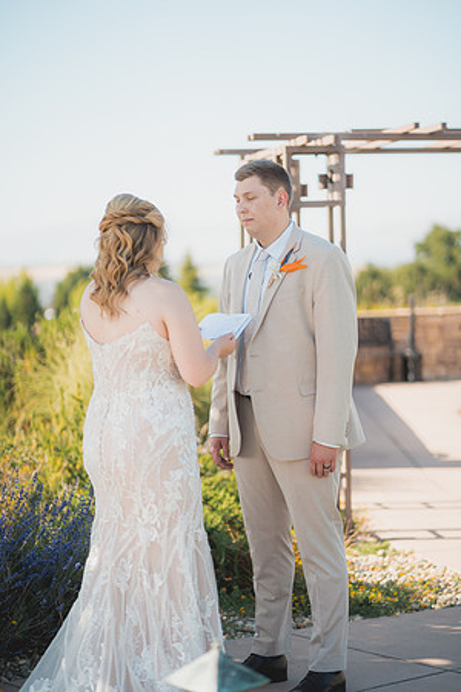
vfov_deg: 23.9
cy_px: 346
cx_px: 230
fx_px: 1633
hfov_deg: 16.1
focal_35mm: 85
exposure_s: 1/2000
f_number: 1.8
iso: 125
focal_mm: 85
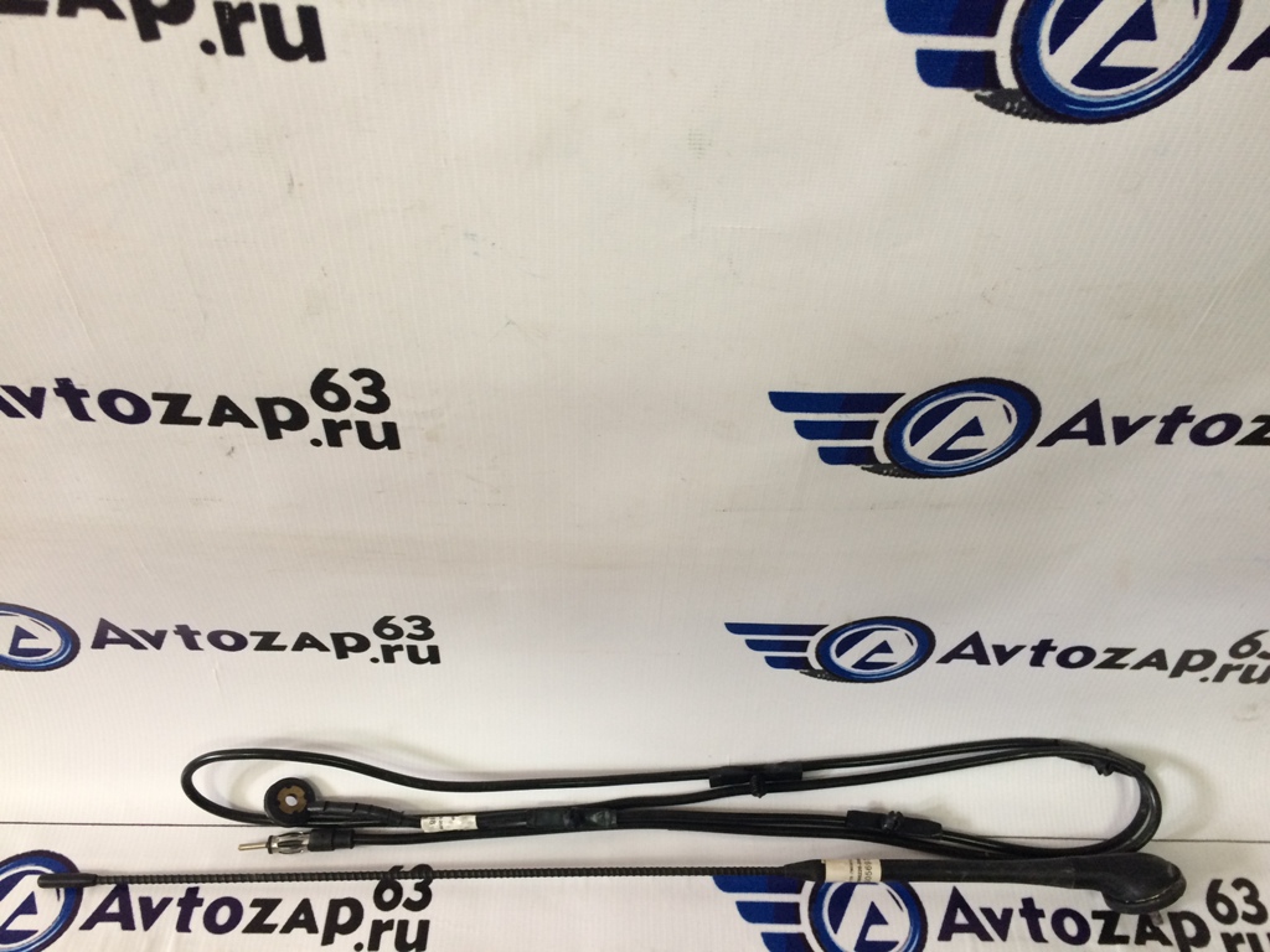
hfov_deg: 61.7
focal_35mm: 29
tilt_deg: -50.3
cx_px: 635
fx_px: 1064
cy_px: 476
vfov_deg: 48.2
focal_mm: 4.15
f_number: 2.2
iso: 125
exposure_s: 1/33
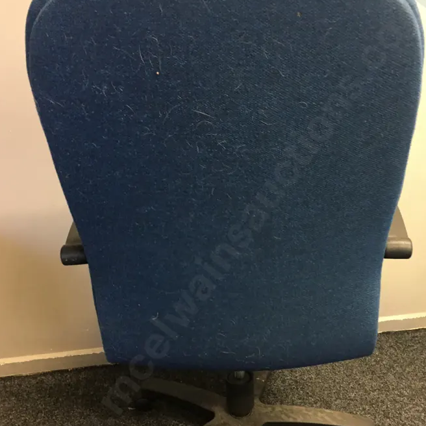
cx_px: 234
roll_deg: +1.5
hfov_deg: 41.8
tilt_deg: -22.9
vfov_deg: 41.8
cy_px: 242
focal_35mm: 40
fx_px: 557
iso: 100
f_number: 2.2
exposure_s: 1/10
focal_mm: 4.15
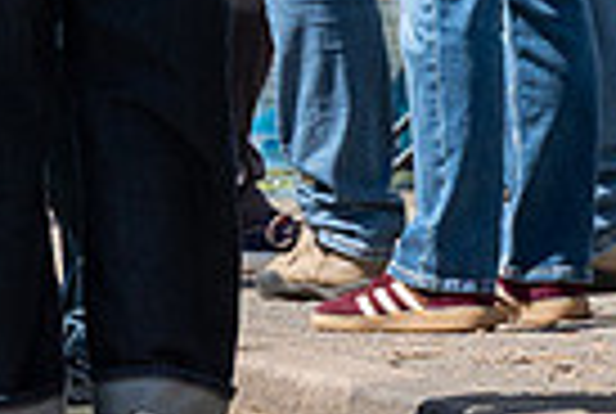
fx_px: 26666
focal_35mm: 1555
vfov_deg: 0.9
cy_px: -580
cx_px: -757
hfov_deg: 1.3
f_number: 5.6
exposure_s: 1/1000
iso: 320
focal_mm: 200
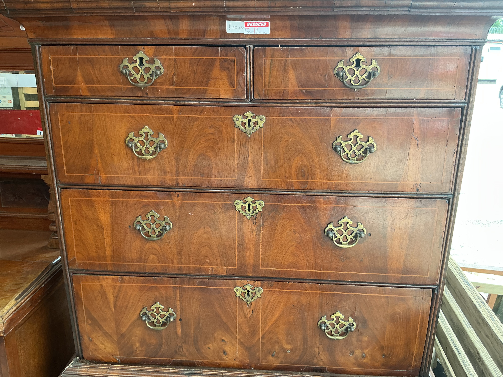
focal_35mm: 29
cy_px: 188
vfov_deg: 48.2
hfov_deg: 61.7
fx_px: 421
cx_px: 252
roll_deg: -1.1
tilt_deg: -17.9
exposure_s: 1/100
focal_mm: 3
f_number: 1.8
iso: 25
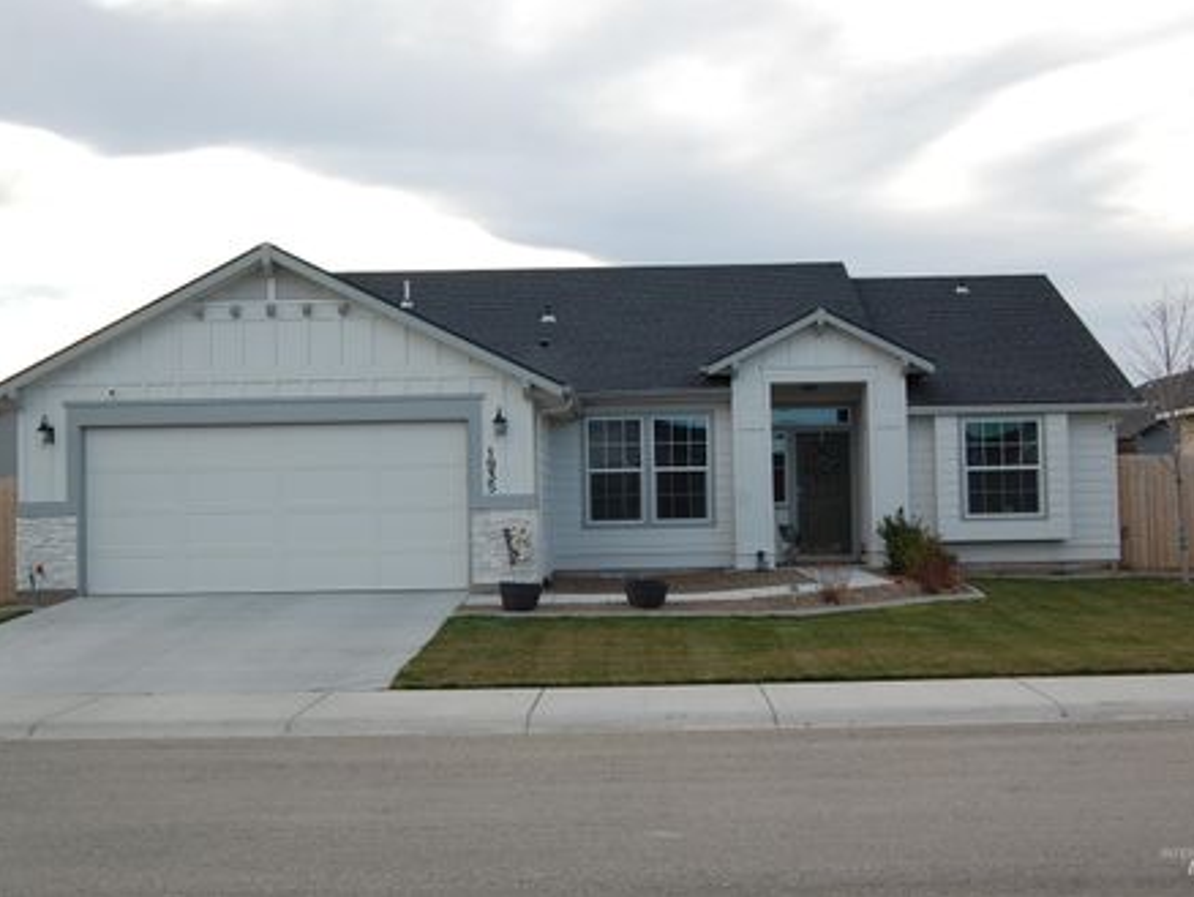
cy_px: 447
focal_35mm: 46
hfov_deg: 41.2
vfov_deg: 31.5
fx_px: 1588
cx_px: 583
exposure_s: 1/200
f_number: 7.1
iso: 200
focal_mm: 28
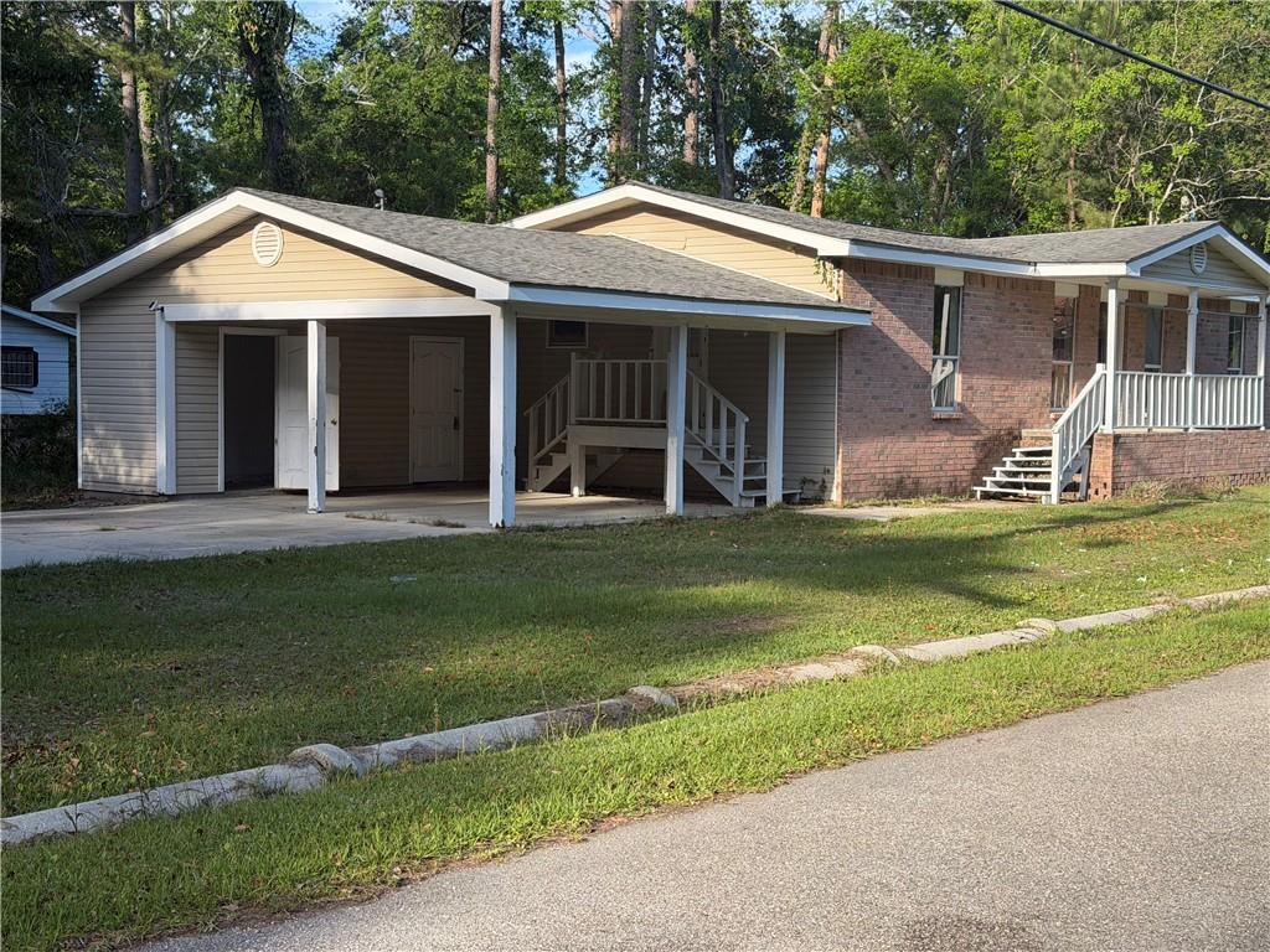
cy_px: 476
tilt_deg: -2.2
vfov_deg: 30.3
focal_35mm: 48
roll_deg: -0.3
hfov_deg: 39.7
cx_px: 635
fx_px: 1761
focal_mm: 6.76
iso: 100
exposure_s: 1/1307
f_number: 1.78
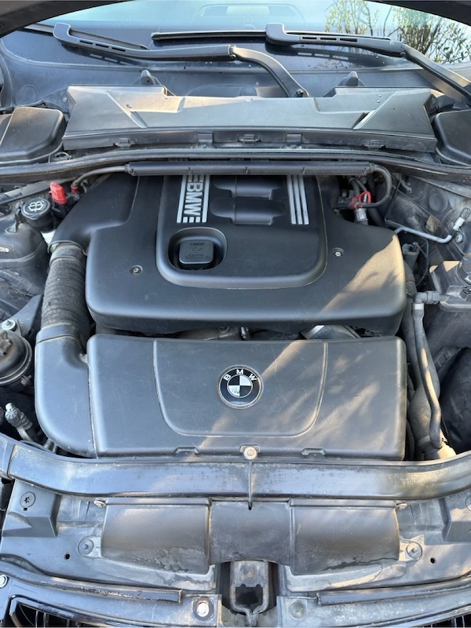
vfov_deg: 71.6
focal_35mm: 24
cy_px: 314
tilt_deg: -51.9
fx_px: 435
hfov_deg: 56.8
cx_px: 236
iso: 100
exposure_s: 1/72
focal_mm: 6.76
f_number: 1.78
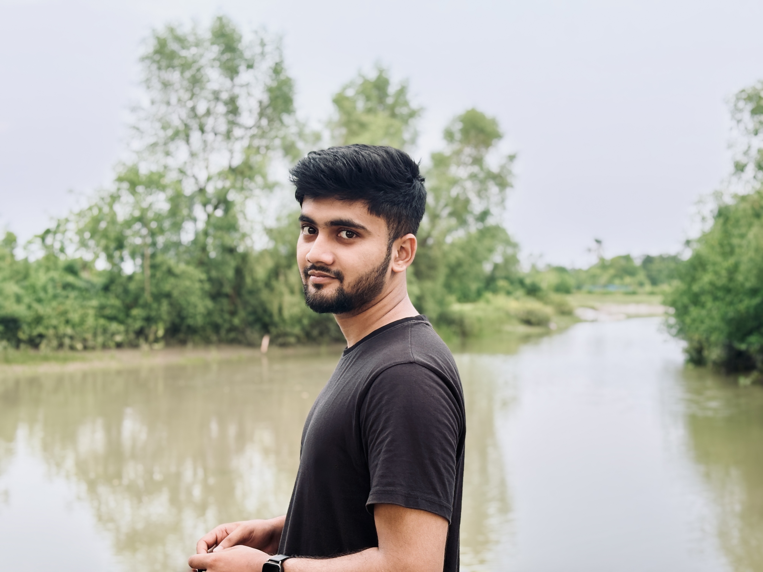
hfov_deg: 36.8
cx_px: 382
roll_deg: +0.3
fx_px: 1146
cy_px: 286
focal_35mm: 52
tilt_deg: -0.2
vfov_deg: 28.0
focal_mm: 5.96
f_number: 1.6
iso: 50
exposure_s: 1/241
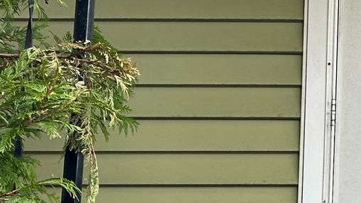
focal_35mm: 114
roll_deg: +0.3
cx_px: 551
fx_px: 1091
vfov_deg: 10.6
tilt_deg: +7.7
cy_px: 174
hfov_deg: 16.9
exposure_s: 1/121
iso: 50
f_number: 1.5
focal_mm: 5.7
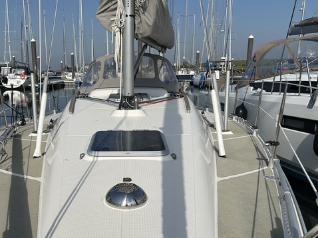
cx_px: 112
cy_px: 156
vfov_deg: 38.3
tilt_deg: -14.1
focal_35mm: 37
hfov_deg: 49.5
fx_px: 340
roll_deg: +1.6
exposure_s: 1/10309
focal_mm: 5.7
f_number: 1.5
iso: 50
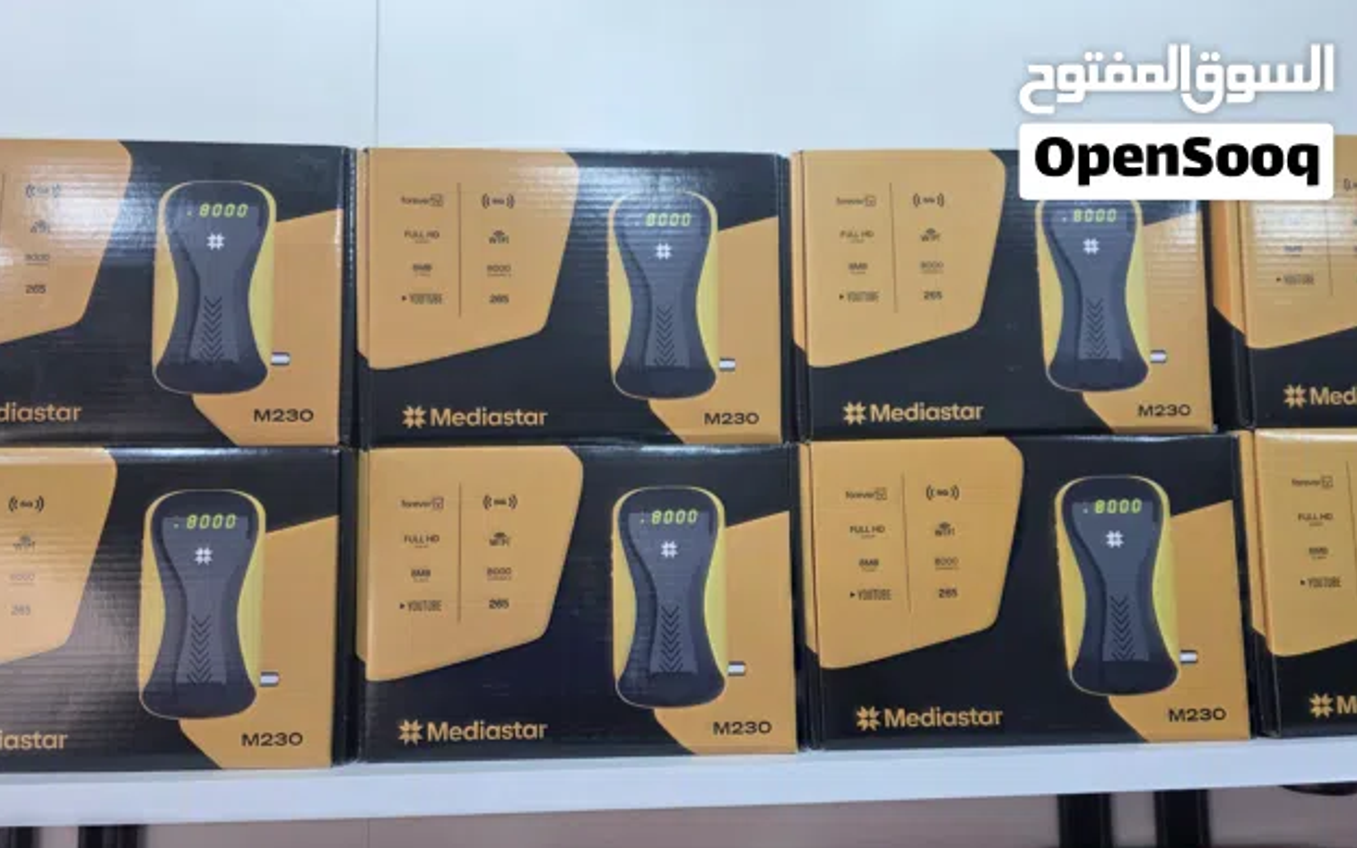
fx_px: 925
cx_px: 692
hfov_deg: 72.5
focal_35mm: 25
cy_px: 513
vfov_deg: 48.9
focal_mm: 6.3
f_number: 1.7
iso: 80
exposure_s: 1/180
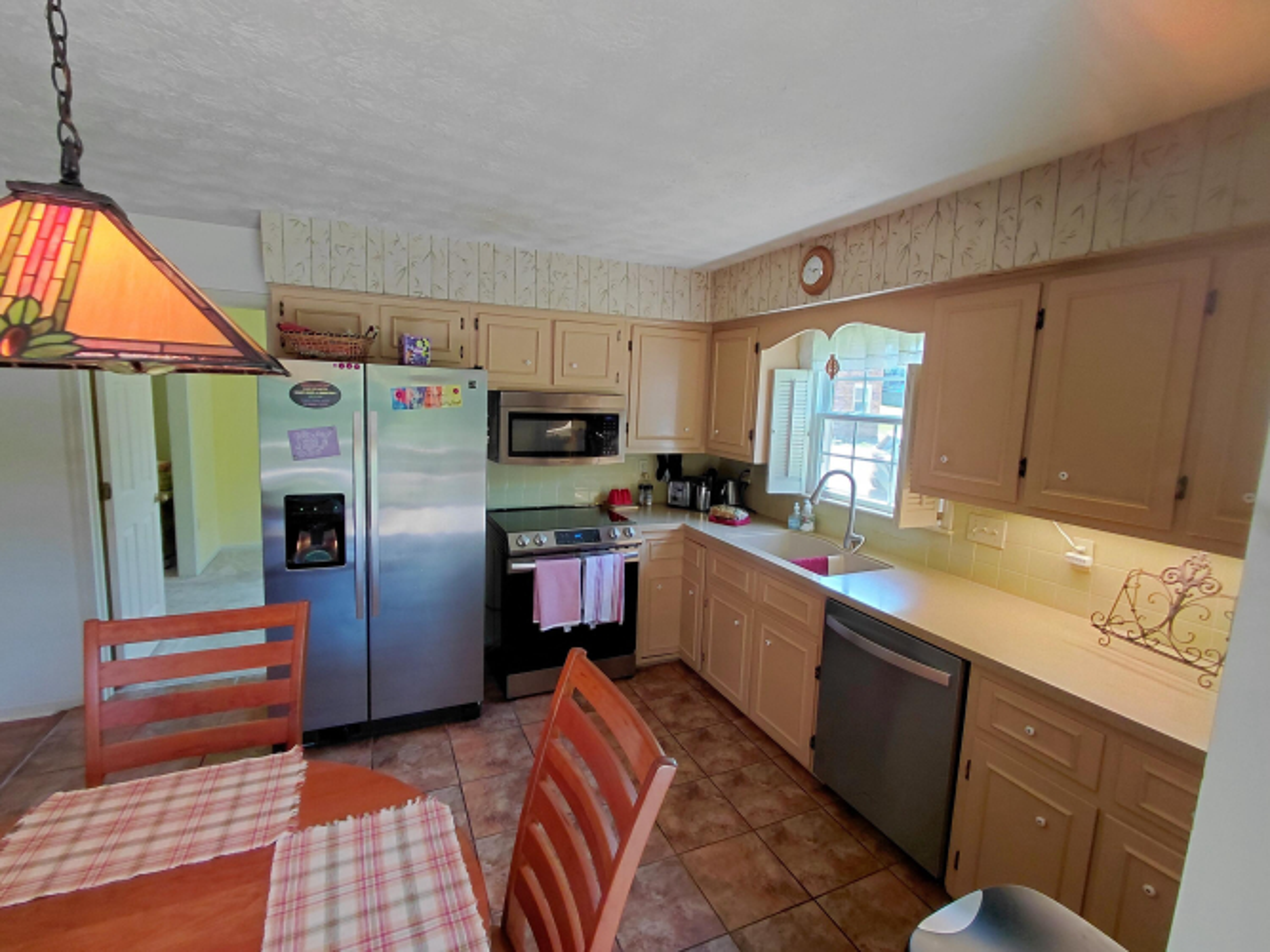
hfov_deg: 94.5
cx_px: 635
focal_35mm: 16
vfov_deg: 78.1
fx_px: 587
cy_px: 476
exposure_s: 1/60
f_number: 2.2
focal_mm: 1.64
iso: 160
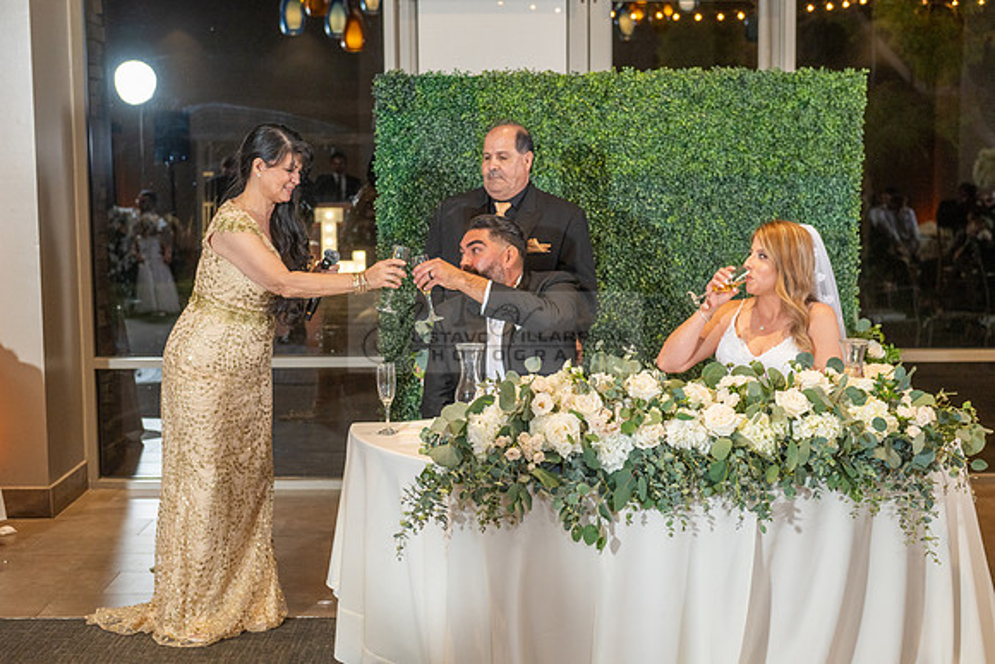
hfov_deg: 36.2
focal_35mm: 55
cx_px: 498
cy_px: 332
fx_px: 1520
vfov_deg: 24.6
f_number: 3.5
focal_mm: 55
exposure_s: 1/160
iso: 800
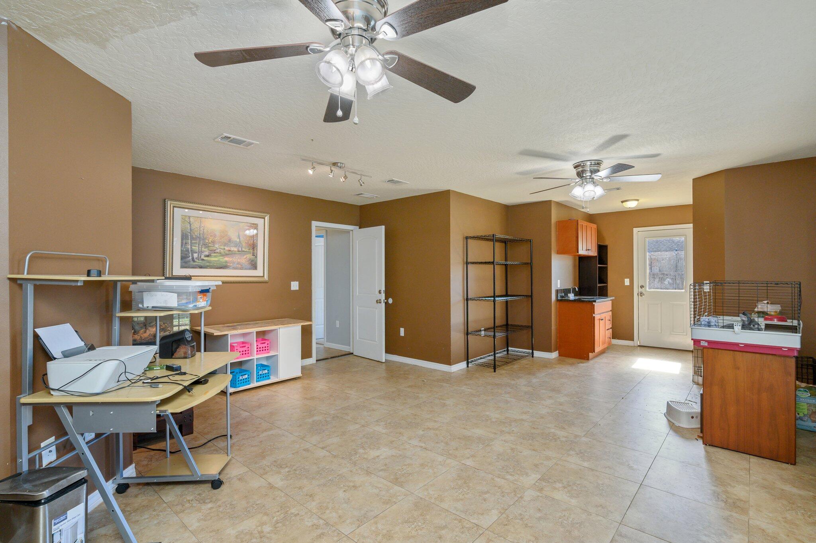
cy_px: 272
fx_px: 385
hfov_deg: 93.3
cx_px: 408
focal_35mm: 17
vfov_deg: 70.3
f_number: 7.1
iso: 400
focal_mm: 17
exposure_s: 1/30
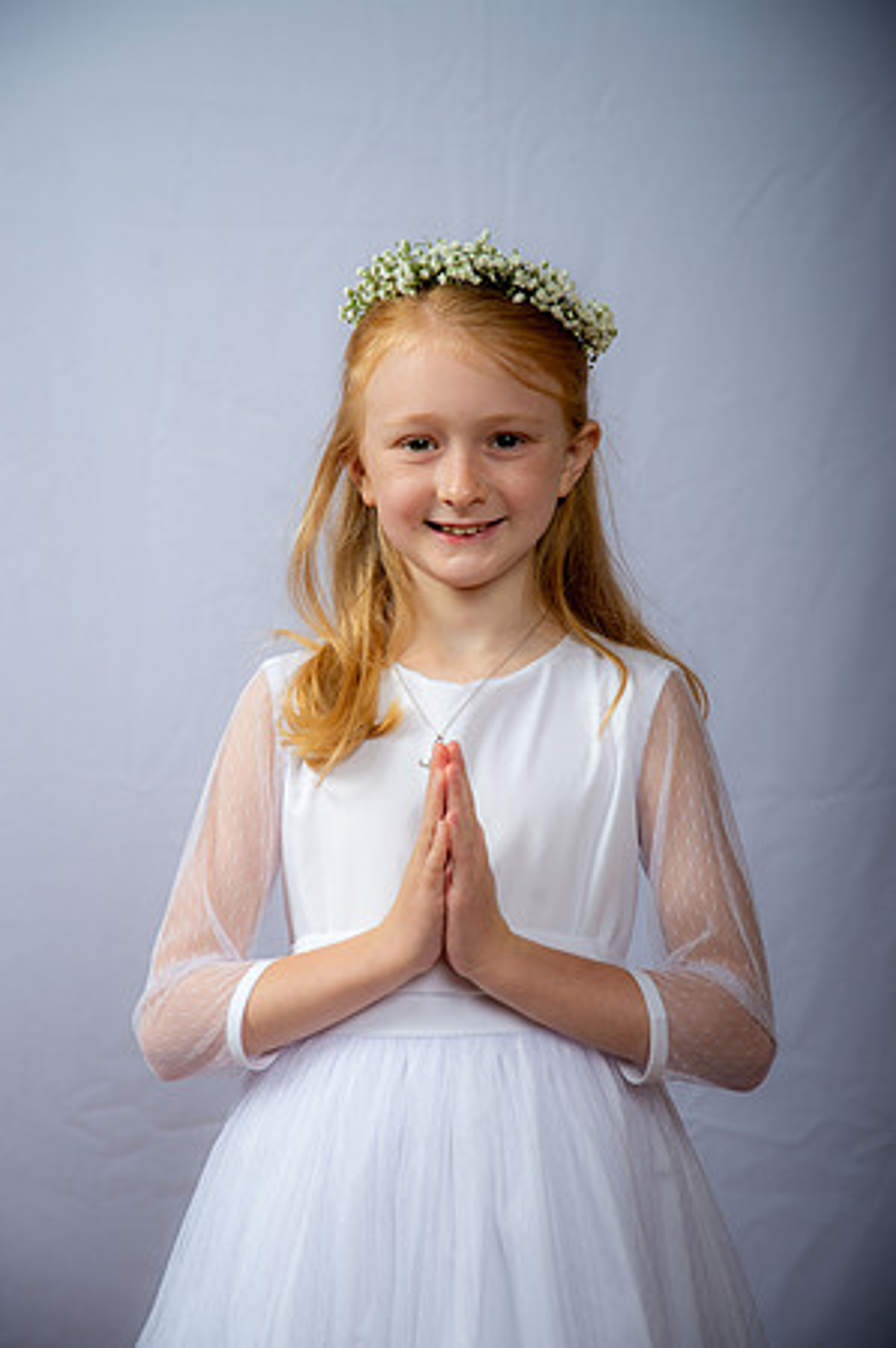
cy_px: 674
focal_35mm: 80
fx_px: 2993
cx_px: 448
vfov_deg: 25.4
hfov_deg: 17.0
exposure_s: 1/200
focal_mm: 80
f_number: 6.3
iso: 250
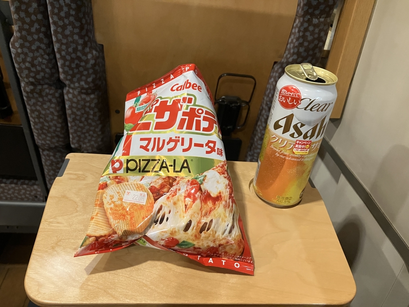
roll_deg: -7.5
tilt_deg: -34.7
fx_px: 331
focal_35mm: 28
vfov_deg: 49.7
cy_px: 154
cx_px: 204
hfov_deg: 63.4
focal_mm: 3.99
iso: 320
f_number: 1.8
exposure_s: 1/41
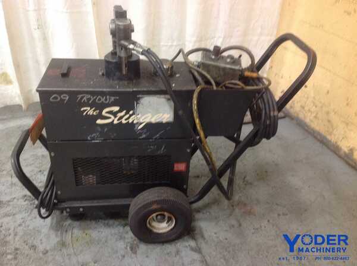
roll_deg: -2.7
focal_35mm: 35
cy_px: 133
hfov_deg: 52.7
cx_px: 178
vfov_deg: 40.6
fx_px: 360
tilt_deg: -33.7
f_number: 2.4
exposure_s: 1/15
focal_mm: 4.28
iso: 200
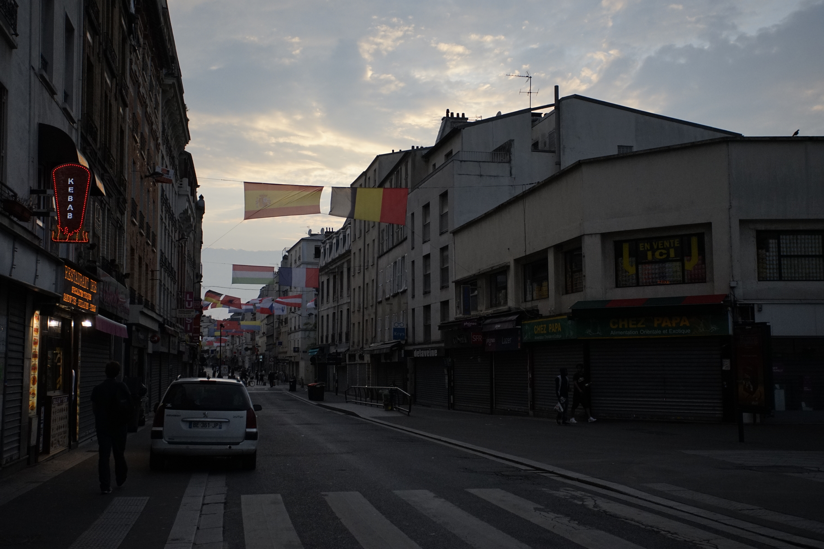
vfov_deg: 33.4
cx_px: 412
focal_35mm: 40
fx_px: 915
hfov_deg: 48.5
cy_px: 274
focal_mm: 40
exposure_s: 1/2500
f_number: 4
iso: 1250
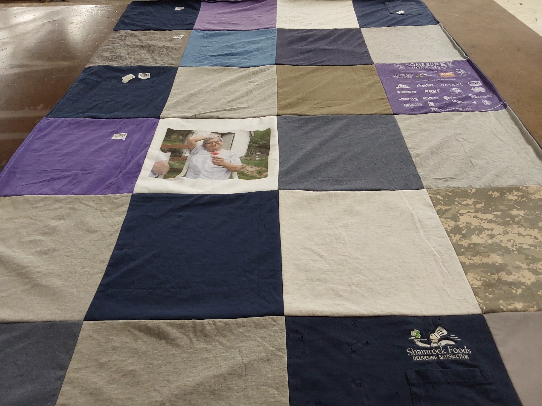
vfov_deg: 49.7
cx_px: 271
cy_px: 203
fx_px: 438
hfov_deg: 63.4
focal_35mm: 28
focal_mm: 2.91
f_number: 1.9
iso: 100
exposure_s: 1/60
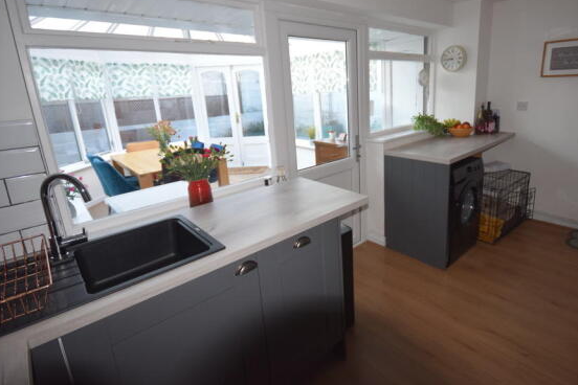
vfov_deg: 62.6
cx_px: 334
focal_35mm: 20
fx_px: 315
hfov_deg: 84.5
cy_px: 163
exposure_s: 1/60
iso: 800
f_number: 4.2
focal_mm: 11
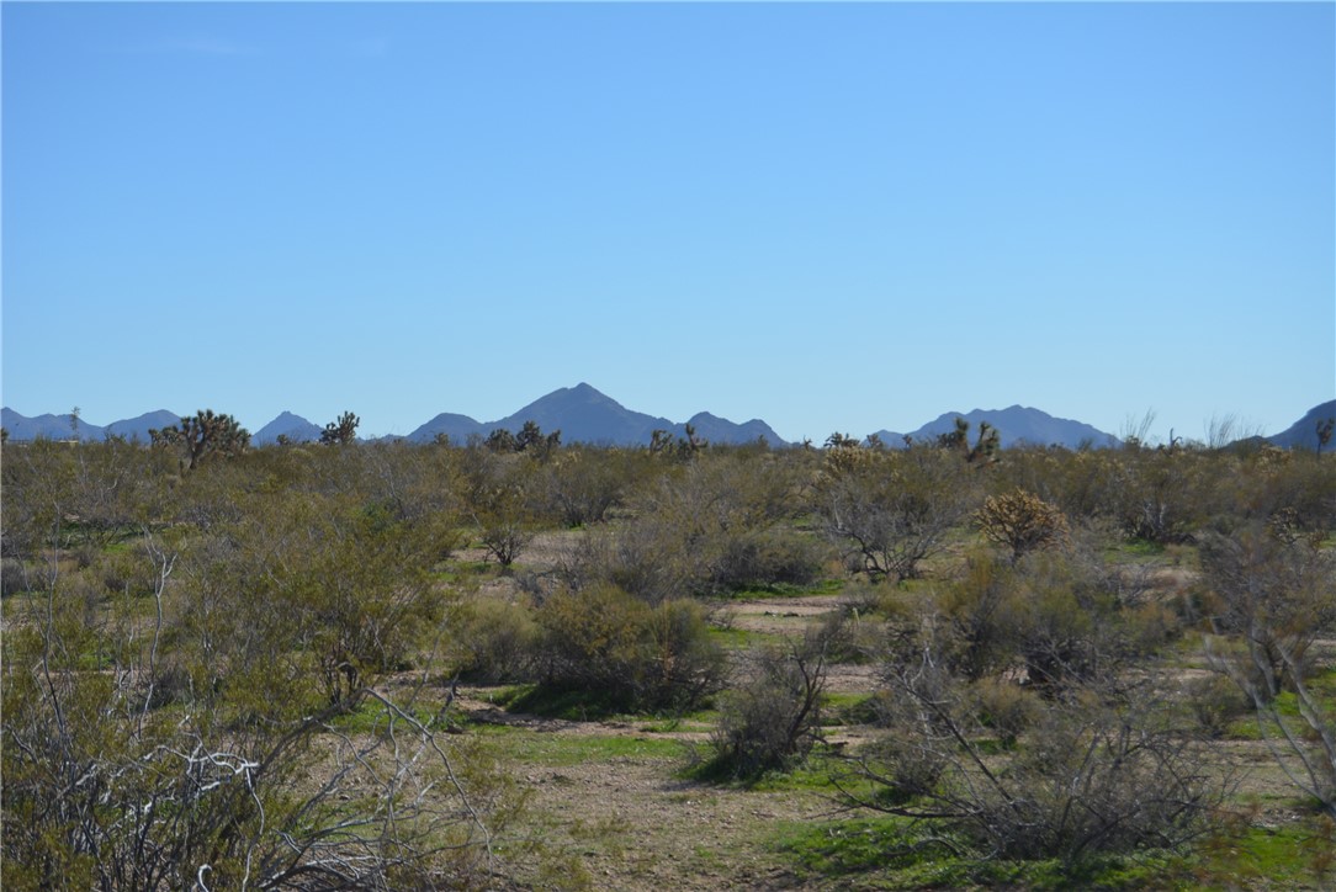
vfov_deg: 16.6
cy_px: 446
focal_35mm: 82
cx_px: 668
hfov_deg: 24.6
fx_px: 3063
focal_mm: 55
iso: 400
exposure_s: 1/1600
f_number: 7.1
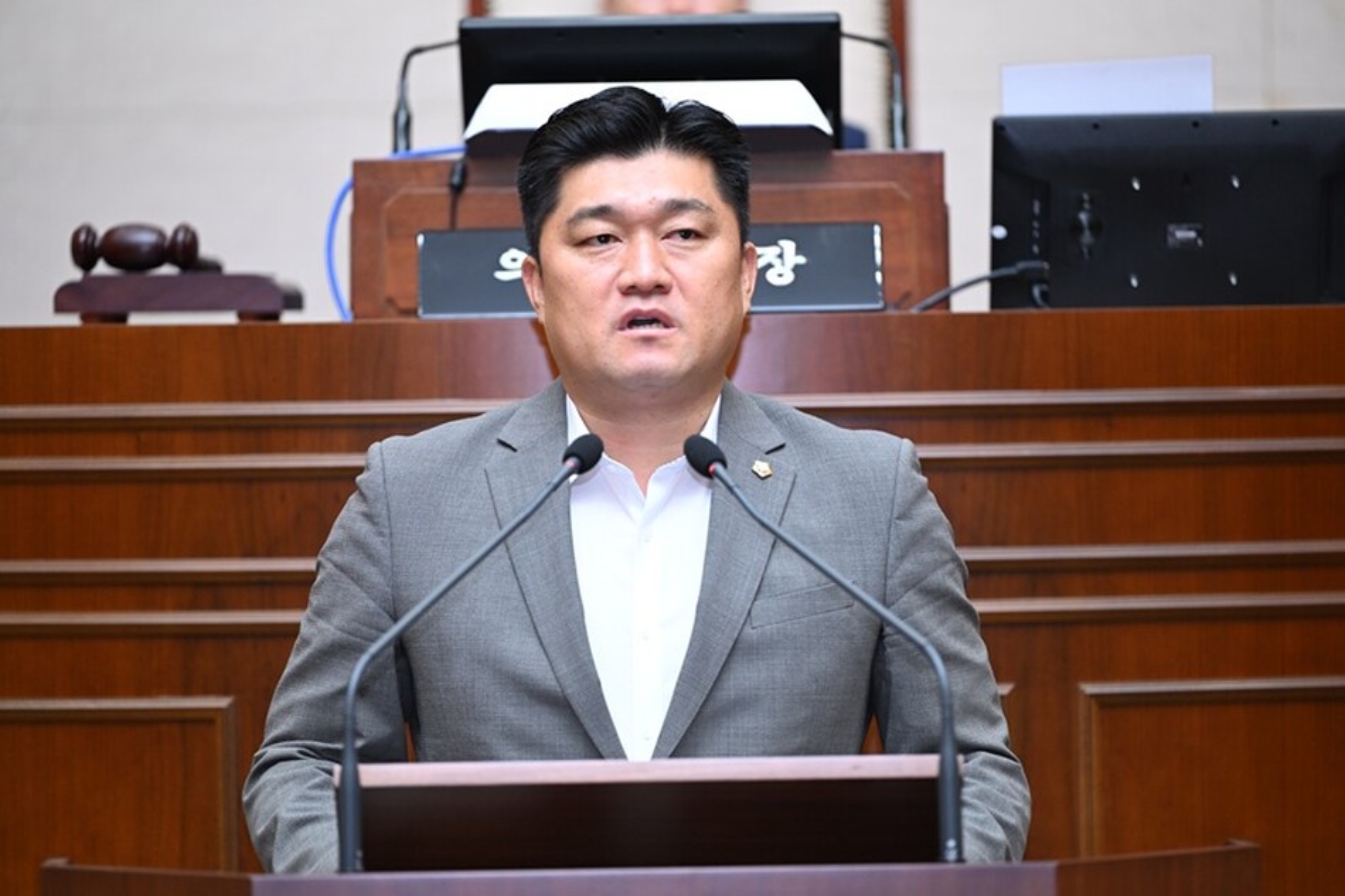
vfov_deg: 6.9
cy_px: 448
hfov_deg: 10.3
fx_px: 7470
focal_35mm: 200
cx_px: 672
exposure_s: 1/200
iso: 1000
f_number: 2.8
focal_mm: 200
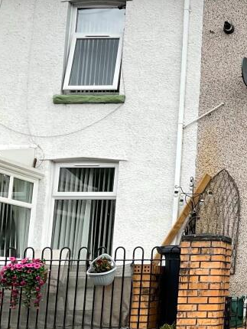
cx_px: 376
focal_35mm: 69
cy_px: 168
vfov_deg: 28.1
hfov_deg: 18.7
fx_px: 656
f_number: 1.8
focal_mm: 3
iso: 16
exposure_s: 1/816
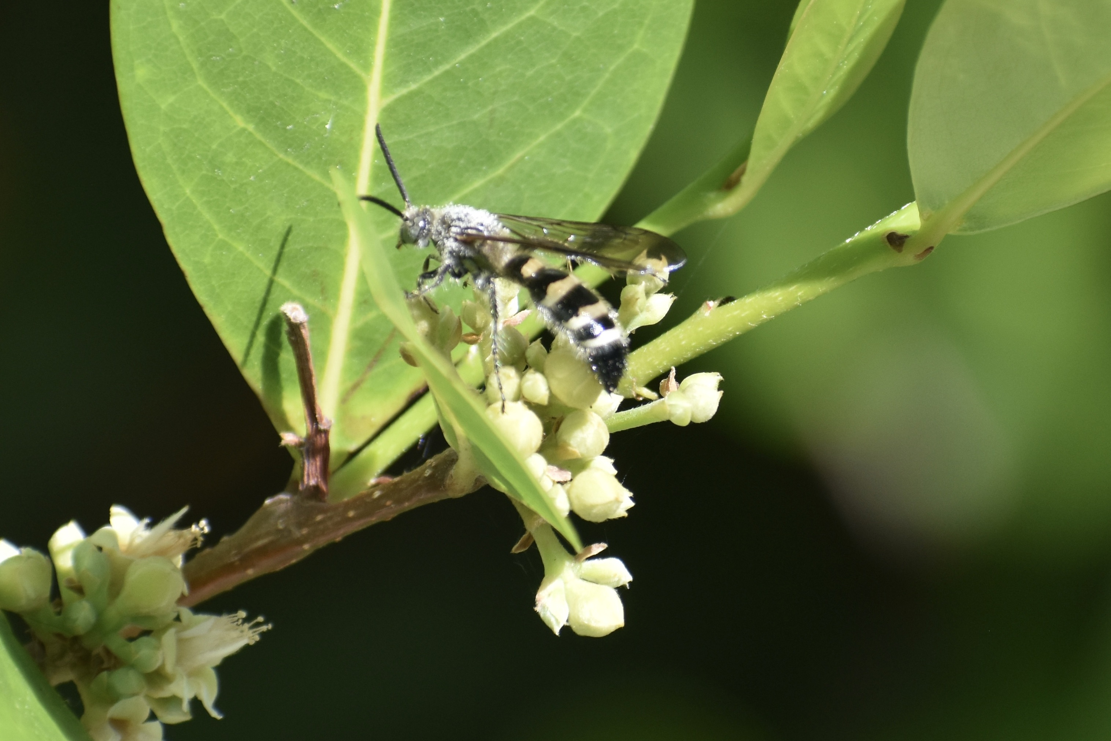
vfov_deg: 4.0
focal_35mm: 345
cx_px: 556
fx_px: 10646
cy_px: 370
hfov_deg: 6.0
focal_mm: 230
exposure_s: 1/1000
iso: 500
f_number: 5.6
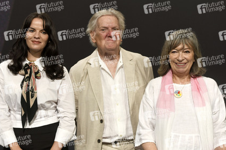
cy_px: 74
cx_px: 111
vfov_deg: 18.2
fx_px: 470
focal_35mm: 75
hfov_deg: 27.0
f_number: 4
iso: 1250
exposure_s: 1/320
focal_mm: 70
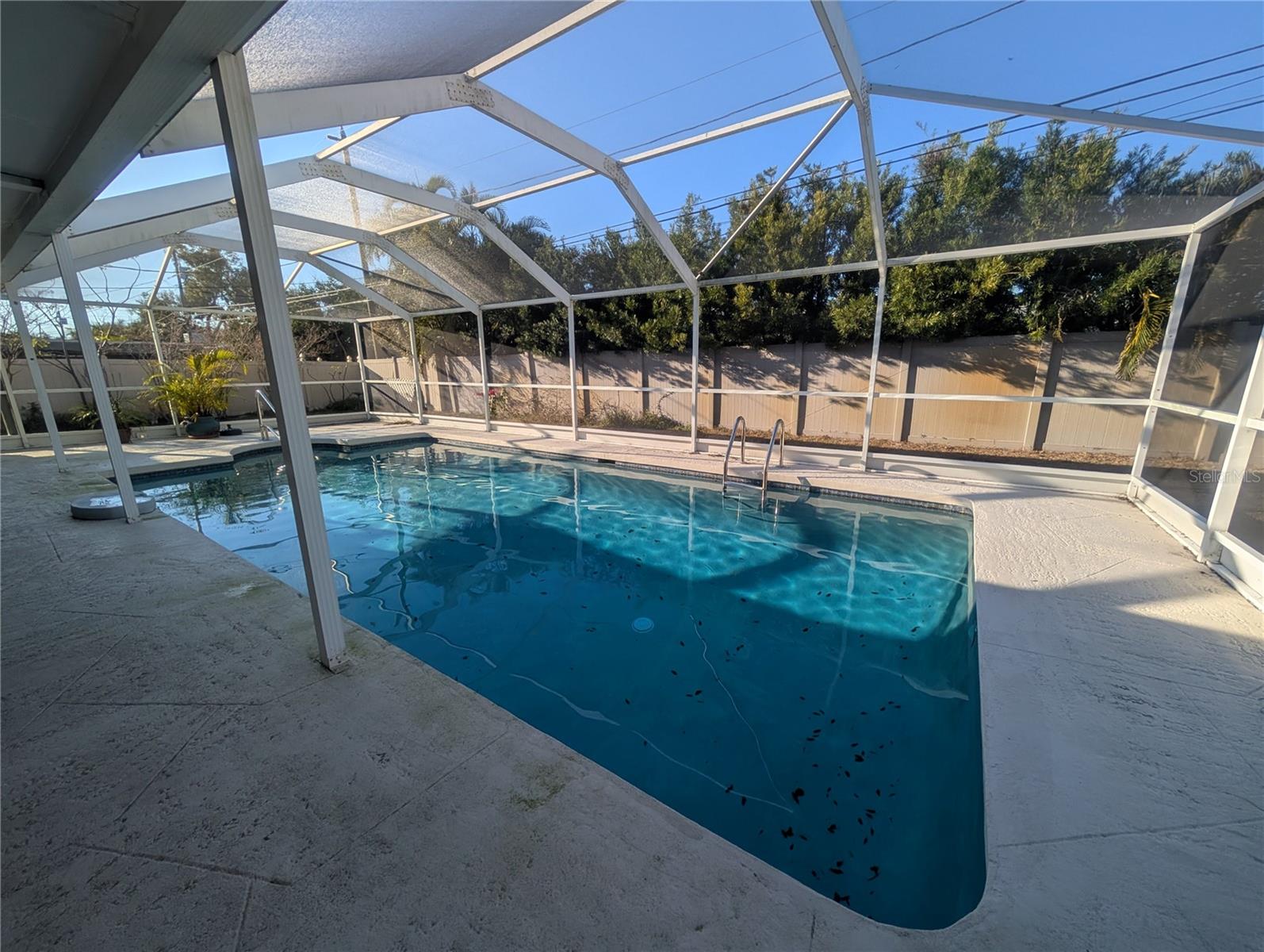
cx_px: 632
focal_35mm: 12
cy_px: 476
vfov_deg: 94.6
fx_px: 439
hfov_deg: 110.5
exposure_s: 1/2020
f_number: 1.7
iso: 52
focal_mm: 2.02
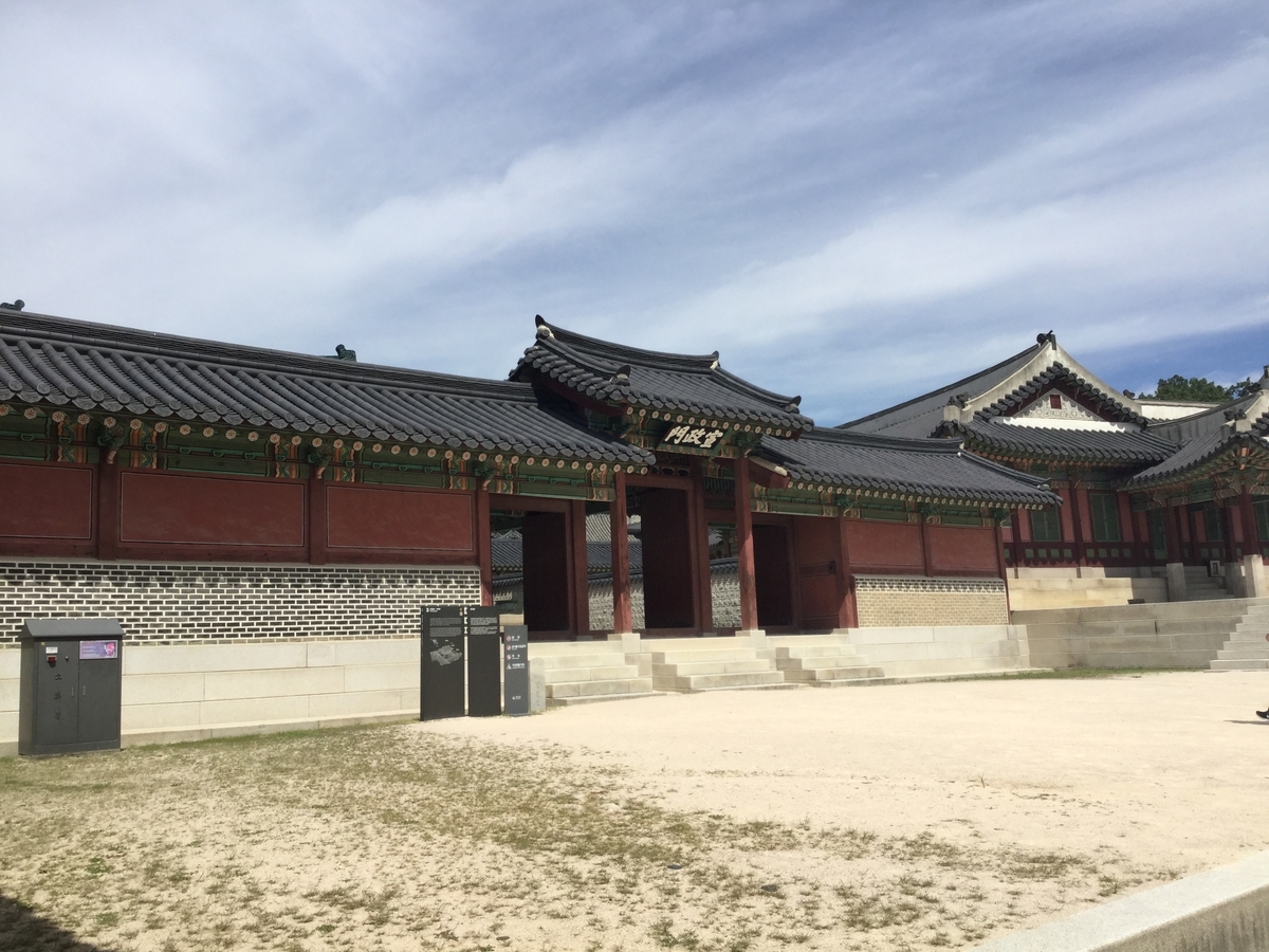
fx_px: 1136
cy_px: 476
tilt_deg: +5.6
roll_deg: +0.8
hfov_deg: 58.4
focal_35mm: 31
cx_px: 634
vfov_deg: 45.4
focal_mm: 3.3
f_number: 2.4
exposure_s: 1/1894
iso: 25
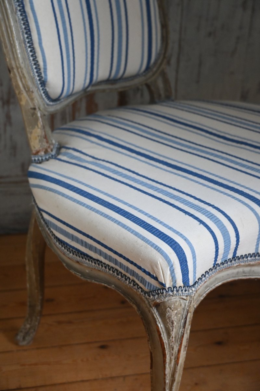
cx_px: 130
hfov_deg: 28.5
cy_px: 196
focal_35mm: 47
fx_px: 512
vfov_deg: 41.7
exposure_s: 1/125
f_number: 4
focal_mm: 31.5
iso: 1600
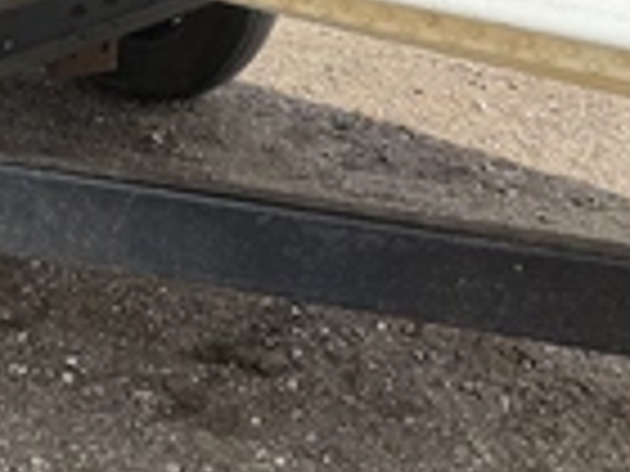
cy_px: 193
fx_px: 1511
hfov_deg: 23.1
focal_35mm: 83
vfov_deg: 17.8
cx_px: 94
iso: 25
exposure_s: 1/691
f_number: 1.8
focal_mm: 3
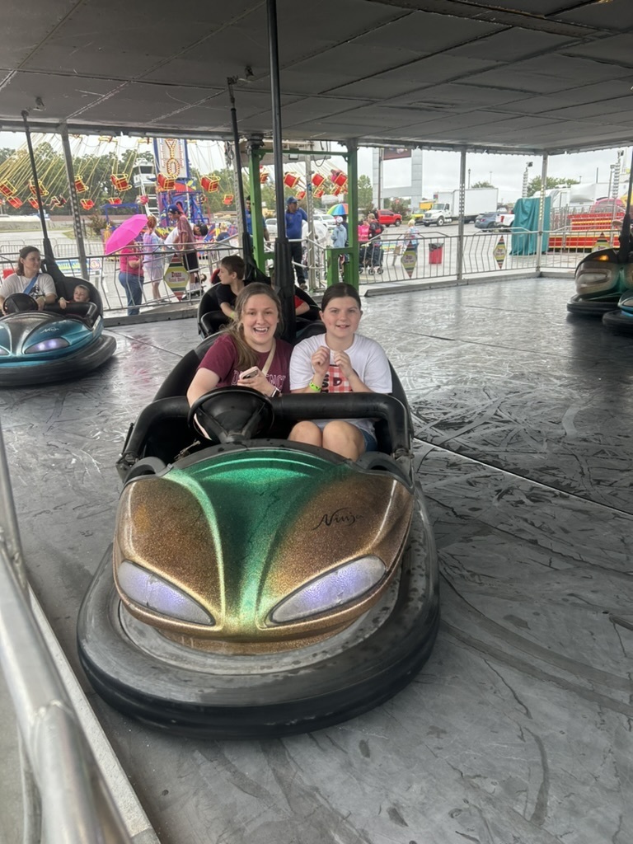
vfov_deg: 67.3
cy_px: 422
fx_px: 634
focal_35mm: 26
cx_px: 316
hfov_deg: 53.1
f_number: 1.5
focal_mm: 5.7
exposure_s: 1/324
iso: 50
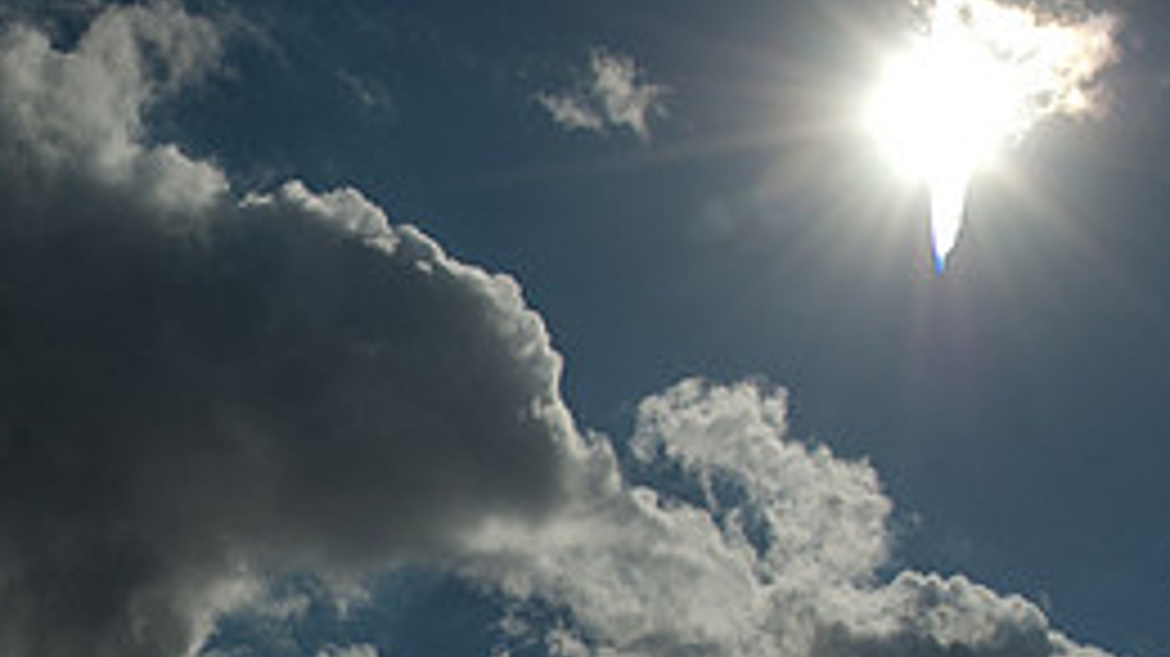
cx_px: 126
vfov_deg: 18.6
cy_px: 648
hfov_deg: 31.8
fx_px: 1954
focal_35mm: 63
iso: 320
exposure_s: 1/6400
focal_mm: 18
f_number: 9
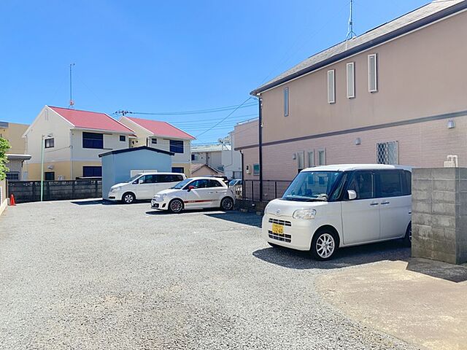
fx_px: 351
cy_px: 175
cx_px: 234
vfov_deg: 53.1
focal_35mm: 26
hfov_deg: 67.3
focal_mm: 4.25
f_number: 1.8
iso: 25
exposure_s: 1/1845
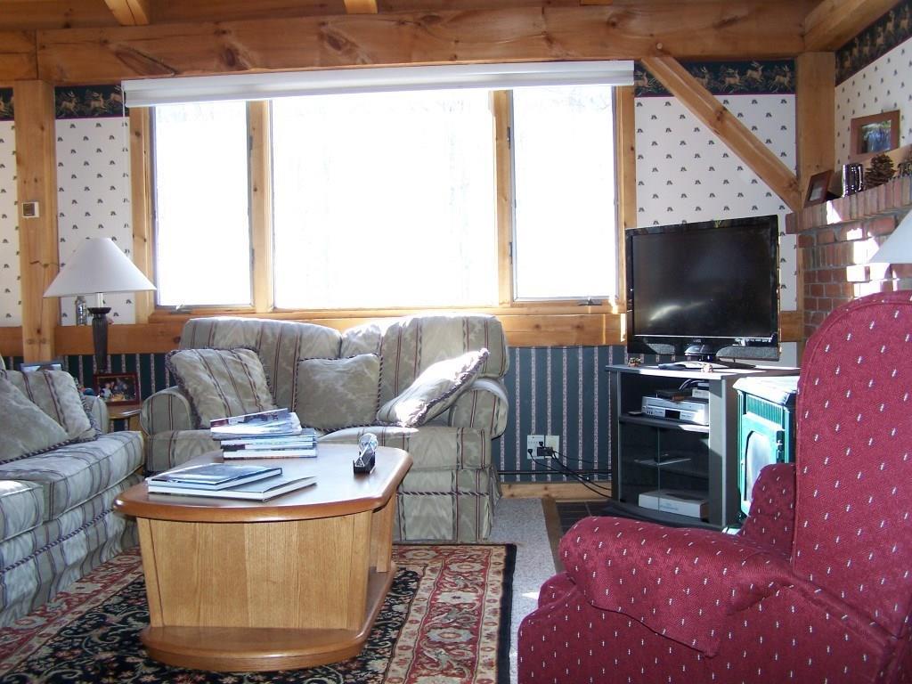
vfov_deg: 37.7
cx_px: 456
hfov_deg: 49.0
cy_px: 342
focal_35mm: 38
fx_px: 1001
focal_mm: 6.3
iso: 140
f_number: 2.8
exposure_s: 1/60
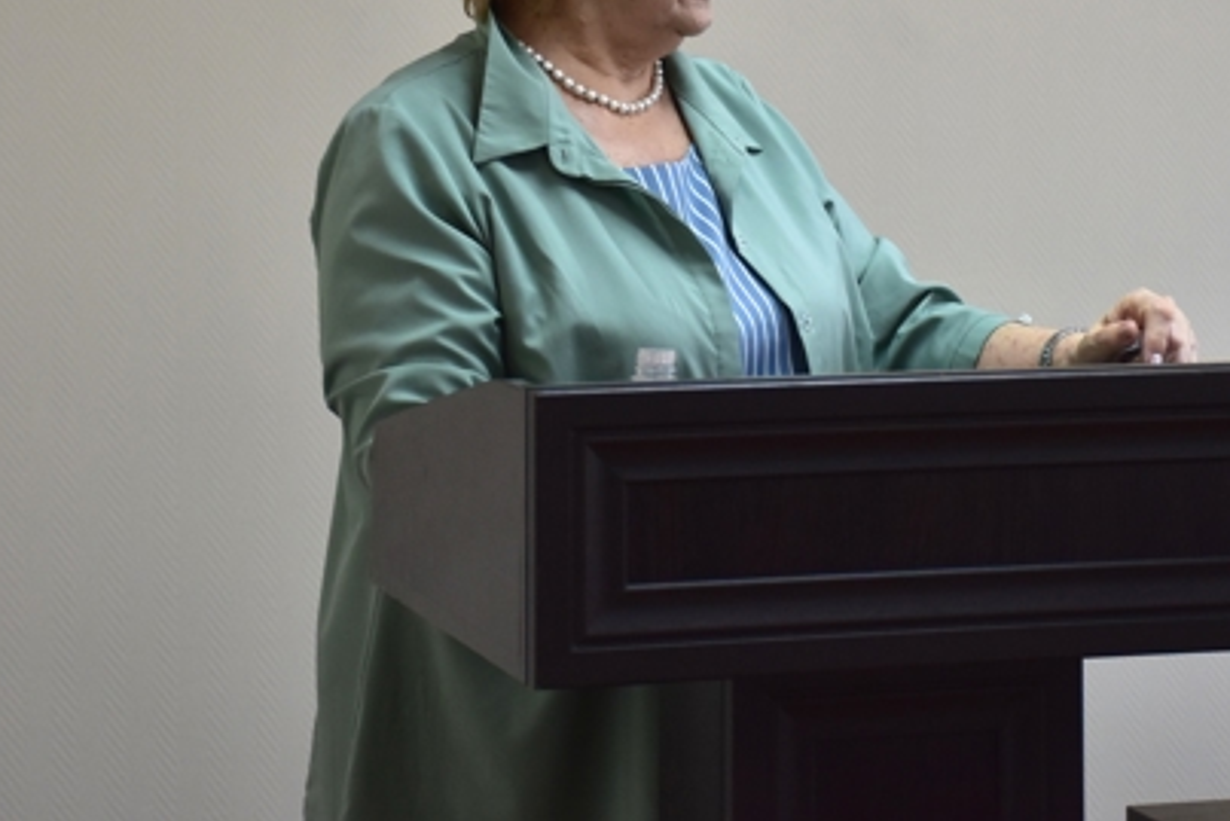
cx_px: 899
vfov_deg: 11.6
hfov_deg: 17.4
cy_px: 64
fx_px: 3999
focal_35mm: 117
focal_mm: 42
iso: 1000
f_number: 5
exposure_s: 1/200
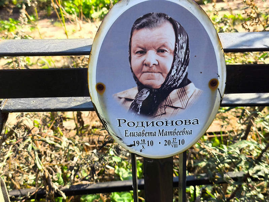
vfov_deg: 29.1
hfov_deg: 38.2
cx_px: 134
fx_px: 389
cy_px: 101
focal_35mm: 50
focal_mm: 4.71
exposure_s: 1/306
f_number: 1.7
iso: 50
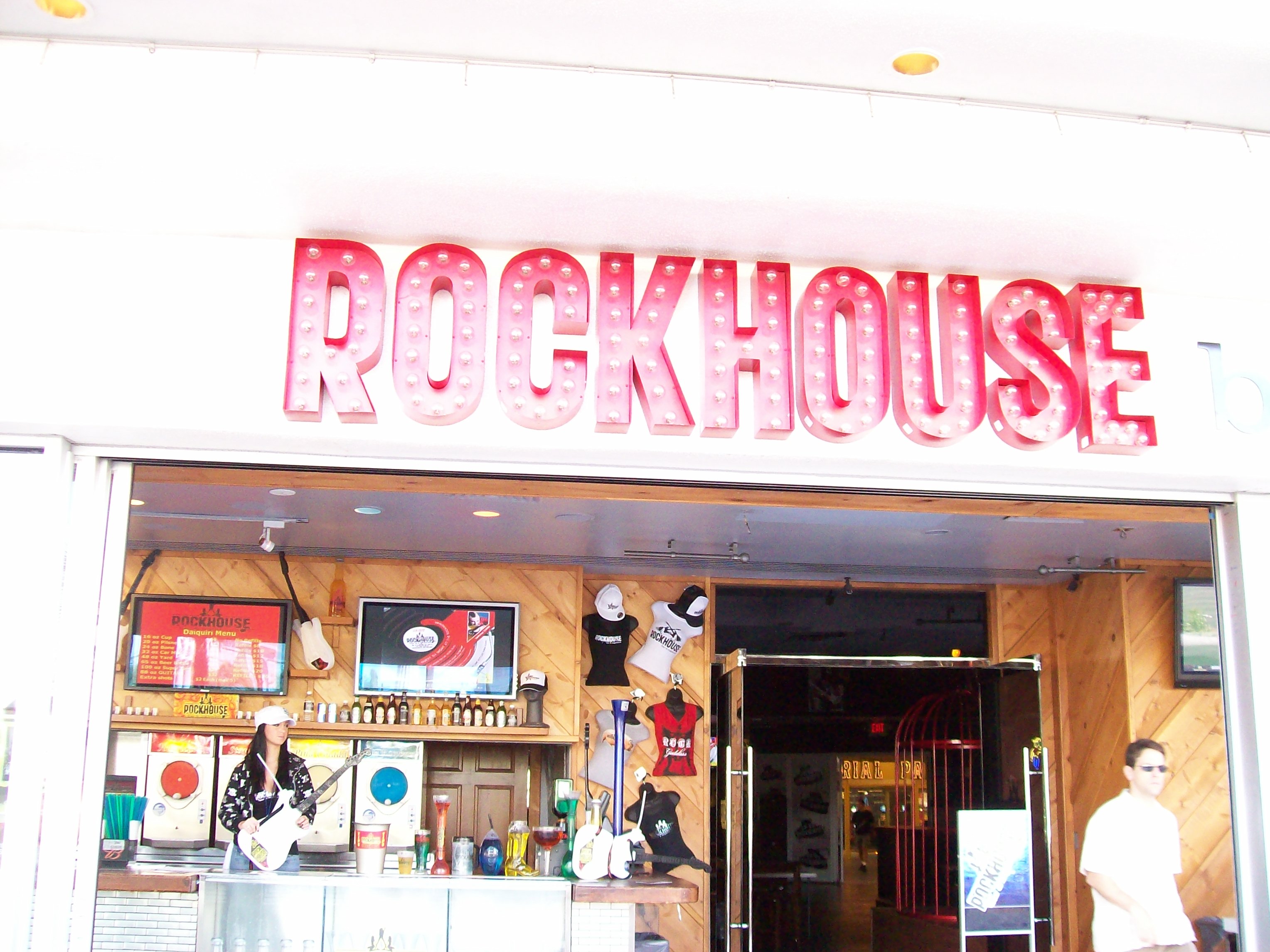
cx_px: 635
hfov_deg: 51.4
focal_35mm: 36
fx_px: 1321
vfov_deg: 39.7
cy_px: 476
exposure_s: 1/58.6
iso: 200
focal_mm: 6
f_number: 2.7
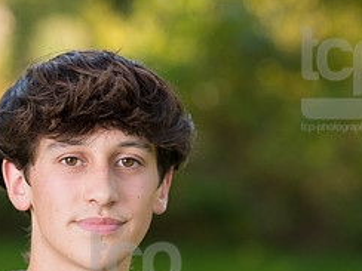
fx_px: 4319
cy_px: 266
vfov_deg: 3.6
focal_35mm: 413
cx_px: 128
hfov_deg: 4.8
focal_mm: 170
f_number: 4.5
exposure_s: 1/250
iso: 200
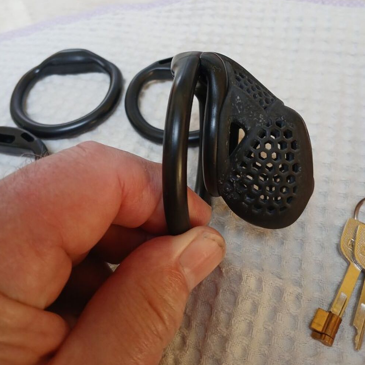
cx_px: 181
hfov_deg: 52.5
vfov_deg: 51.8
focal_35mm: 31
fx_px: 370
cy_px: 131
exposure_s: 1/50
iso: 125
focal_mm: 3.98
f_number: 1.8
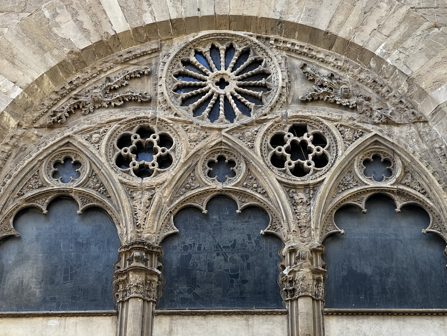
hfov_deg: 25.3
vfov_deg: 19.1
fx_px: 994
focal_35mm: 77
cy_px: 168
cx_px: 224
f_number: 2.8
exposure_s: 1/122
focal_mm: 9
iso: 64
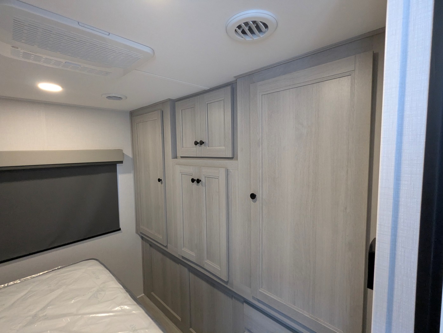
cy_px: 166
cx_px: 222
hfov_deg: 94.4
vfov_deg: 78.2
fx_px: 205
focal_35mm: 16
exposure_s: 1/44.3
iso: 334
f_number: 2.2
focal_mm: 2.35
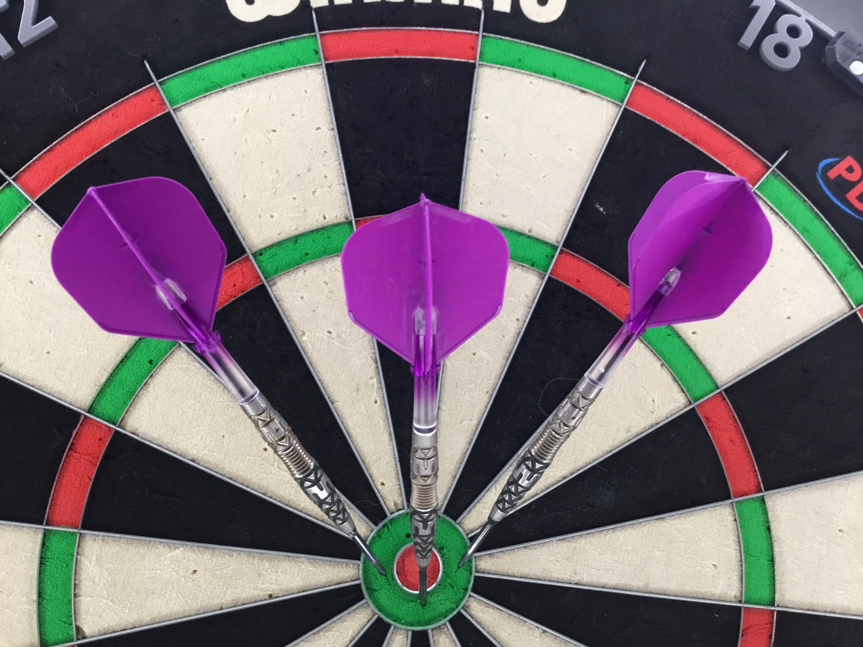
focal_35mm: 31
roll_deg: +2.6
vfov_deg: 45.4
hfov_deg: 58.4
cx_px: 432
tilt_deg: +10.7
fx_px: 773
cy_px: 324
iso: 125
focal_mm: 3.3
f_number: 2.4
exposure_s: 1/33
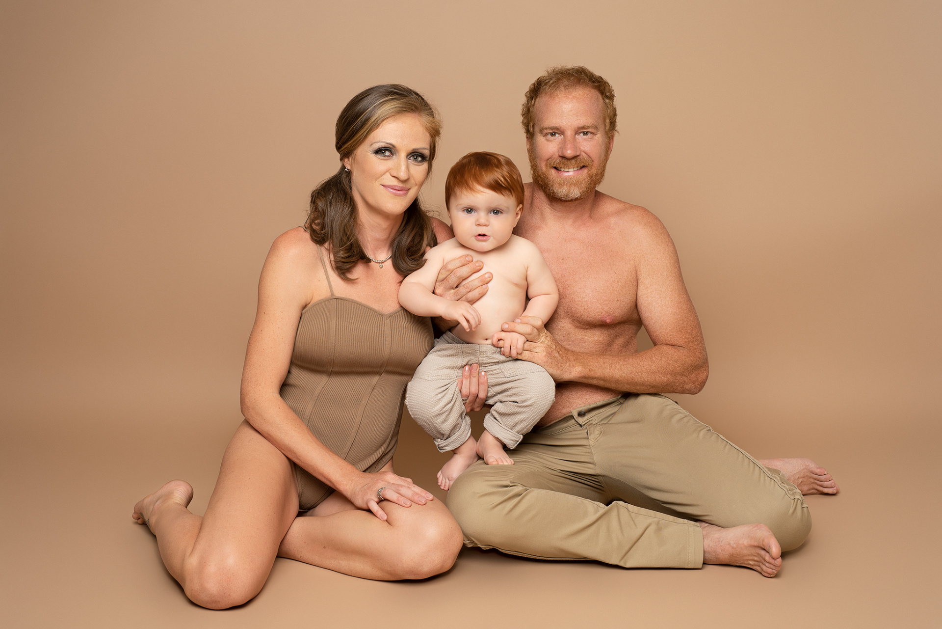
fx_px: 1309
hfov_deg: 39.6
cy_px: 314
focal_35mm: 50
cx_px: 471
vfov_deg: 27.0
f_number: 7.1
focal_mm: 50
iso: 160
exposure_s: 1/200
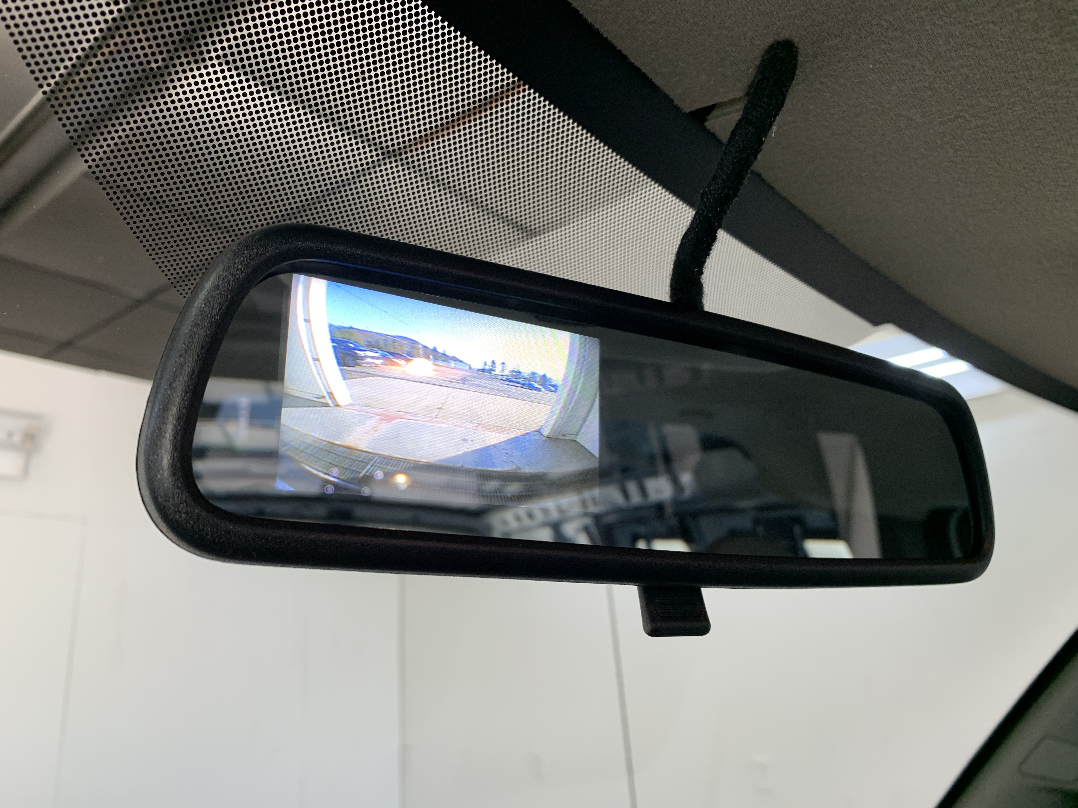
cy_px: 404
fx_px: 810
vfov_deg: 53.1
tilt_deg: +15.2
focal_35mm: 26
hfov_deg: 67.3
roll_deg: +3.6
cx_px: 539
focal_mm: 4.25
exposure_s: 1/120
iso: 80
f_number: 1.8
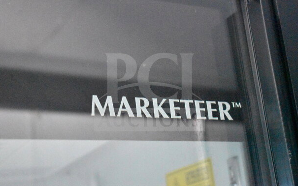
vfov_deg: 17.6
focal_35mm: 74
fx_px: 601
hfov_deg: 27.9
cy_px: 92
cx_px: 149
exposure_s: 1/80
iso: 25600
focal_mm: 48
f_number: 5.3
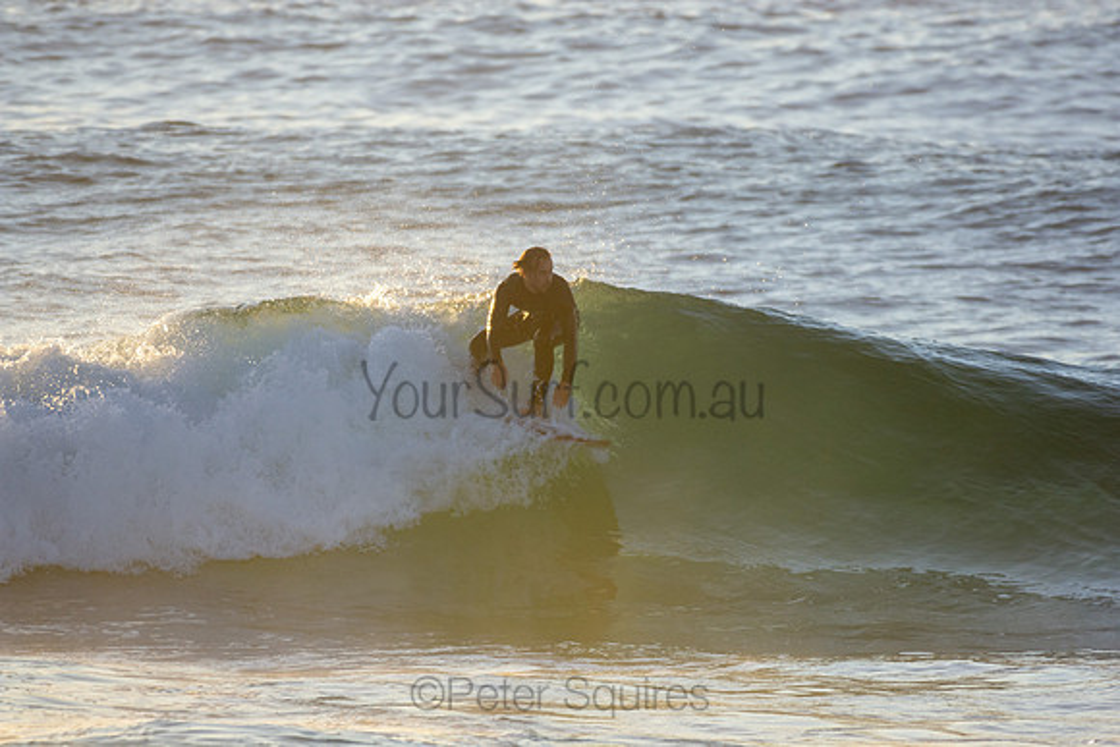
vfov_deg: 1.8
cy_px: 374
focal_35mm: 750
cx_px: 560
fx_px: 23338
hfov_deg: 2.7
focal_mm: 500
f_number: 5.6
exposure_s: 1/1000
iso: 280
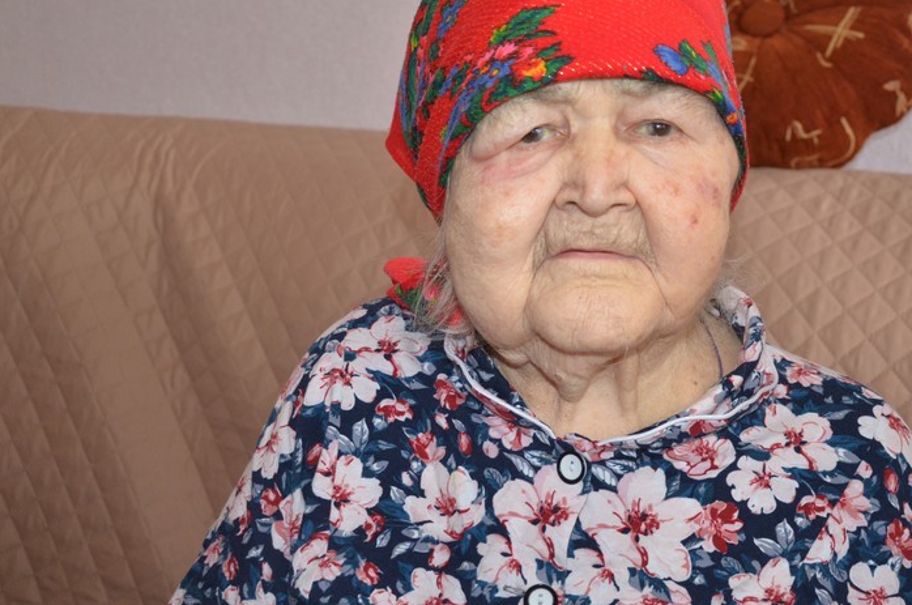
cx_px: 544
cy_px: 302
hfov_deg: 40.5
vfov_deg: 27.6
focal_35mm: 49
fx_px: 1230
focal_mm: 25
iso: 800
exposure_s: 1/60
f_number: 4
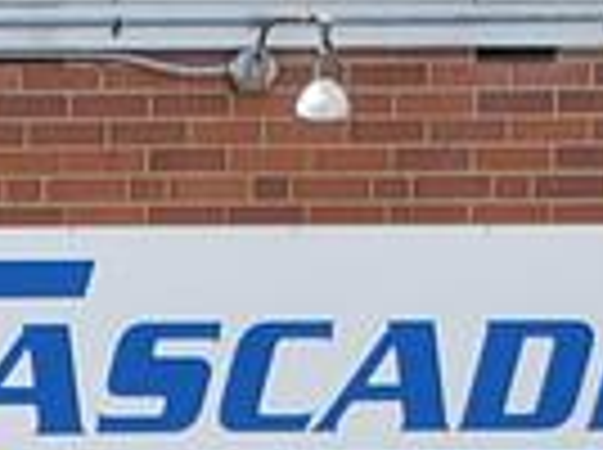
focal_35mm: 199
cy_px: 1395
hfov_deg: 9.0
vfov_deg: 6.7
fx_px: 3460
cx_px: -842
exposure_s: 1/942
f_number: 2.4
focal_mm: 4.3
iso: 50
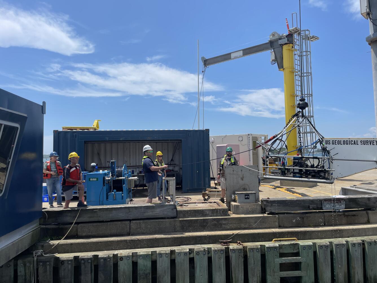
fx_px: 283
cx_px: 188
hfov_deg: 67.3
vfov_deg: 53.1
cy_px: 142
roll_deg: +0.9
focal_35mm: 26
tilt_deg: +4.6
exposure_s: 1/5051
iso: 32
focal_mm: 4.2
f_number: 1.6
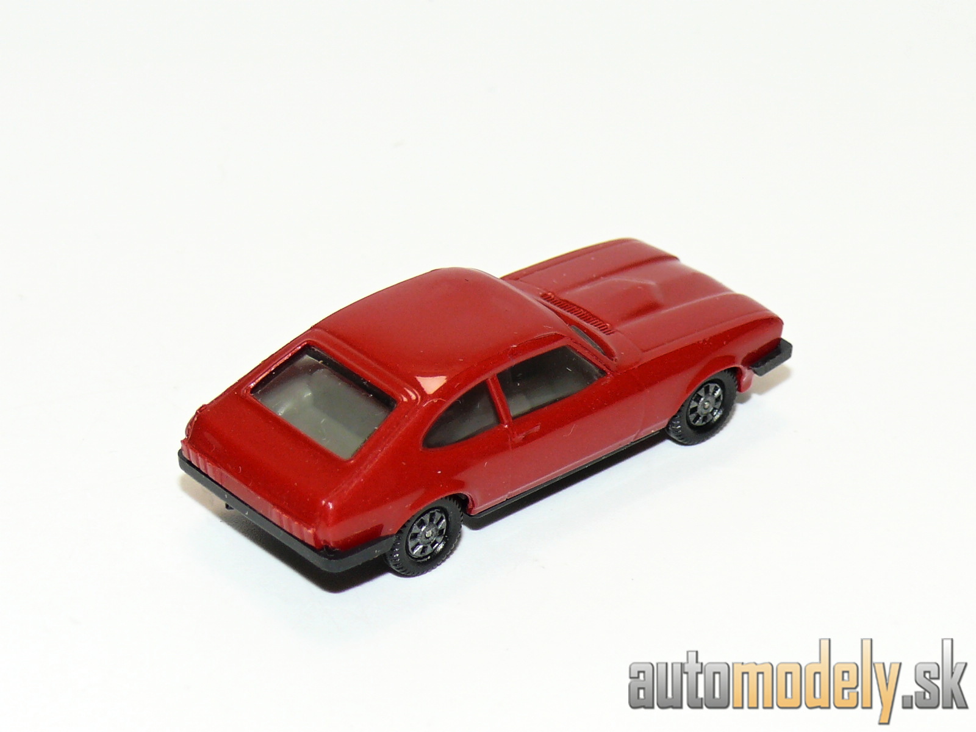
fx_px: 3553
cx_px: 488
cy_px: 366
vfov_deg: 11.8
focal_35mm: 126
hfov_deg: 15.6
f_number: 4
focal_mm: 15
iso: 100
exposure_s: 1/30
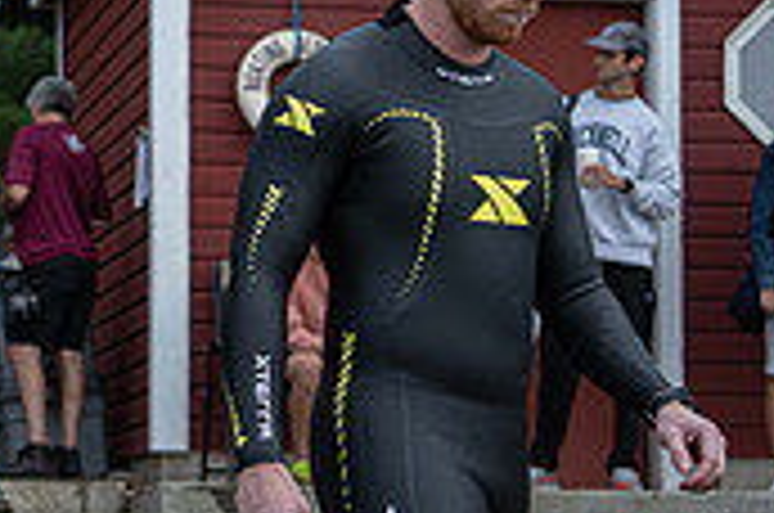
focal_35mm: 169
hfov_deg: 12.0
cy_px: 308
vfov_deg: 8.1
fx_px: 3627
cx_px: -122
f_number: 3.5
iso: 320
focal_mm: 50
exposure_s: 1/640
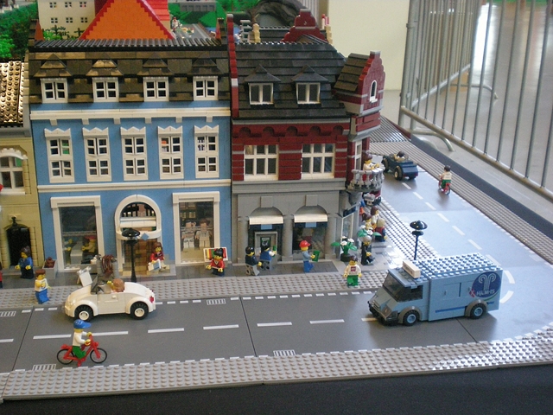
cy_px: 208
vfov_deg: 32.9
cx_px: 276
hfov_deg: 42.9
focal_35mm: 44
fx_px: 703
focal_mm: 7.4
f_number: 3.5
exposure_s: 1/25
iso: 400
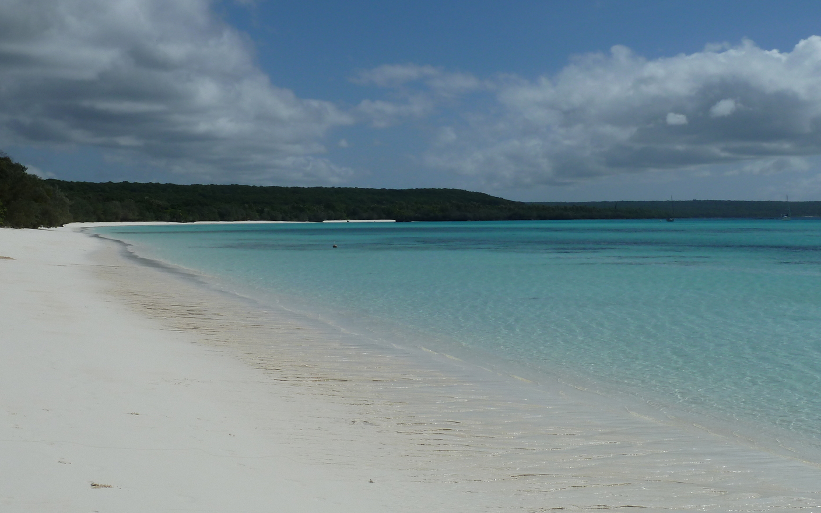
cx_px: 426
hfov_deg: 38.2
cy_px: 298
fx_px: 1186
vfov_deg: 24.4
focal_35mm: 53
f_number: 6.3
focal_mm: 7.3
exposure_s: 1/800
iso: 80
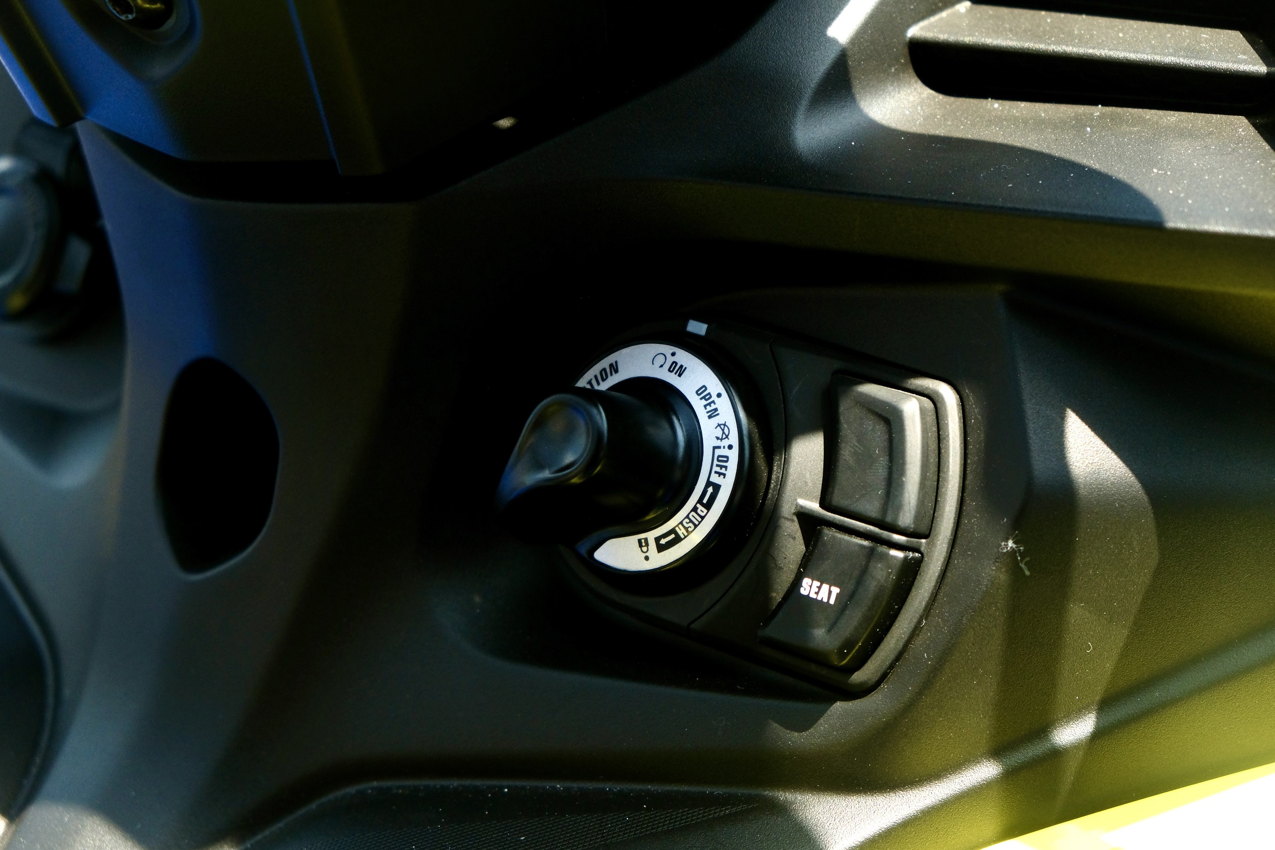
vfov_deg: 16.5
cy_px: 425
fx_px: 2940
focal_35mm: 83
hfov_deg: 24.5
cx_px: 638
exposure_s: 1/2000
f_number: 4
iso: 800
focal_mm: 55
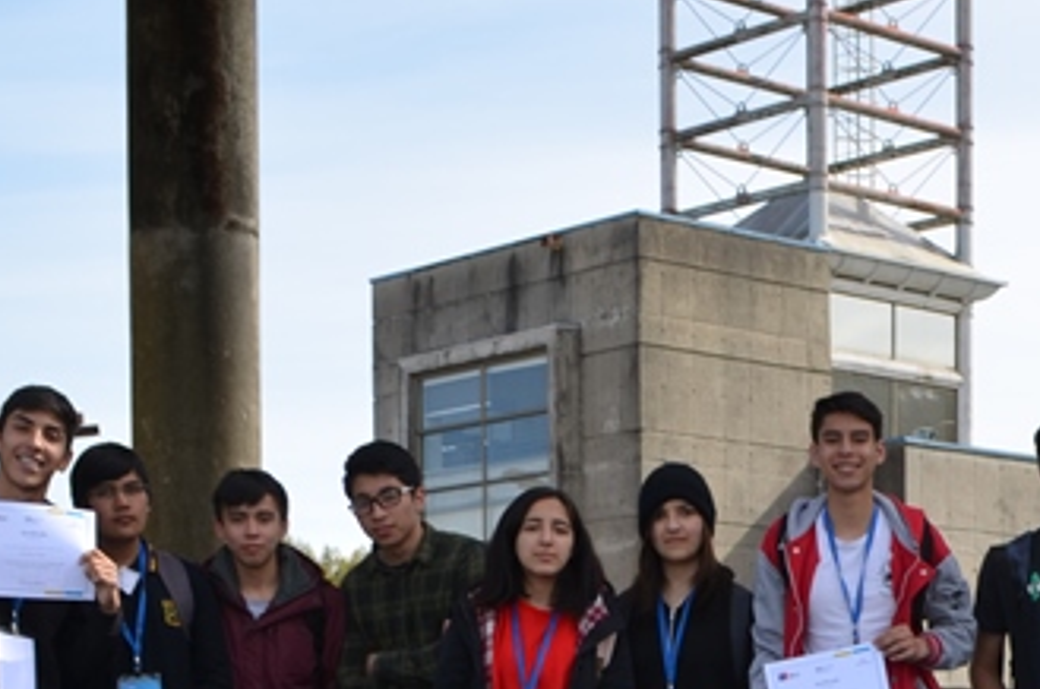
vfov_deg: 15.0
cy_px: 1034
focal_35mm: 84
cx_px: 765
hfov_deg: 24.0
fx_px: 2422
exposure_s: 1/200
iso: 100
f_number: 7.1
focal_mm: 18
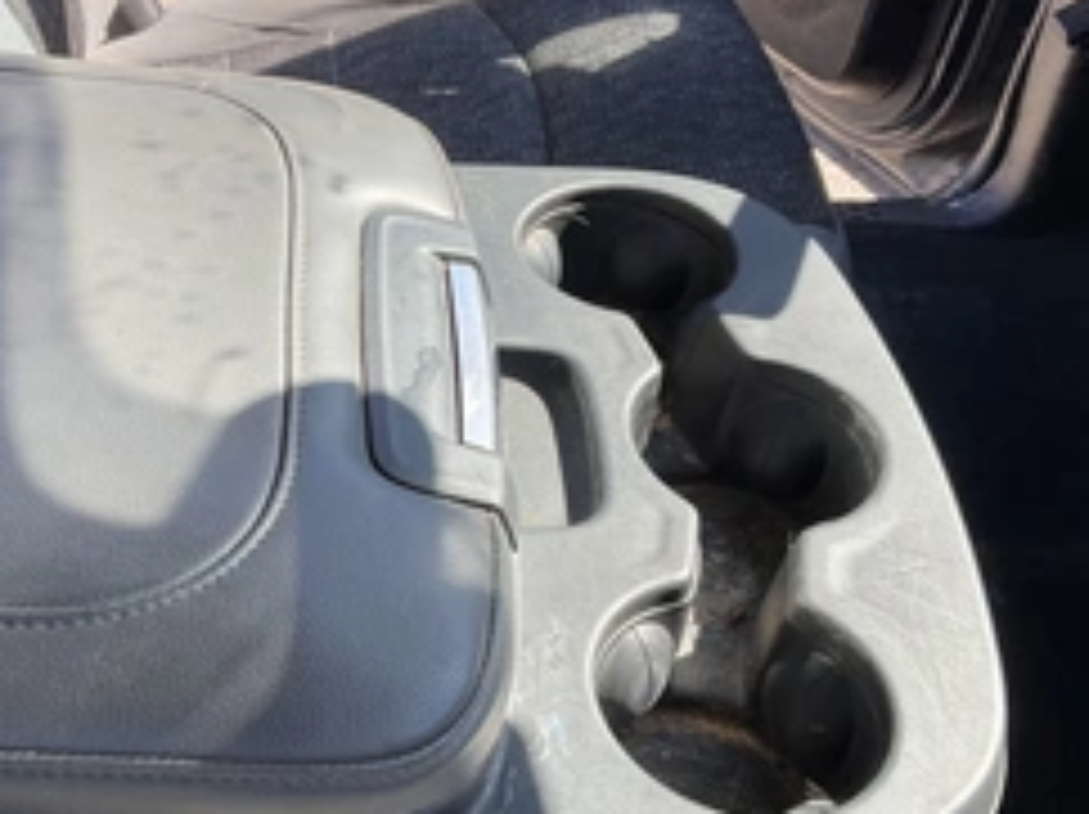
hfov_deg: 39.2
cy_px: 463
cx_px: 360
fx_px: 1509
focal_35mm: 48
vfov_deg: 30.2
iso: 20
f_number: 1.8
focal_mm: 3
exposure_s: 1/222
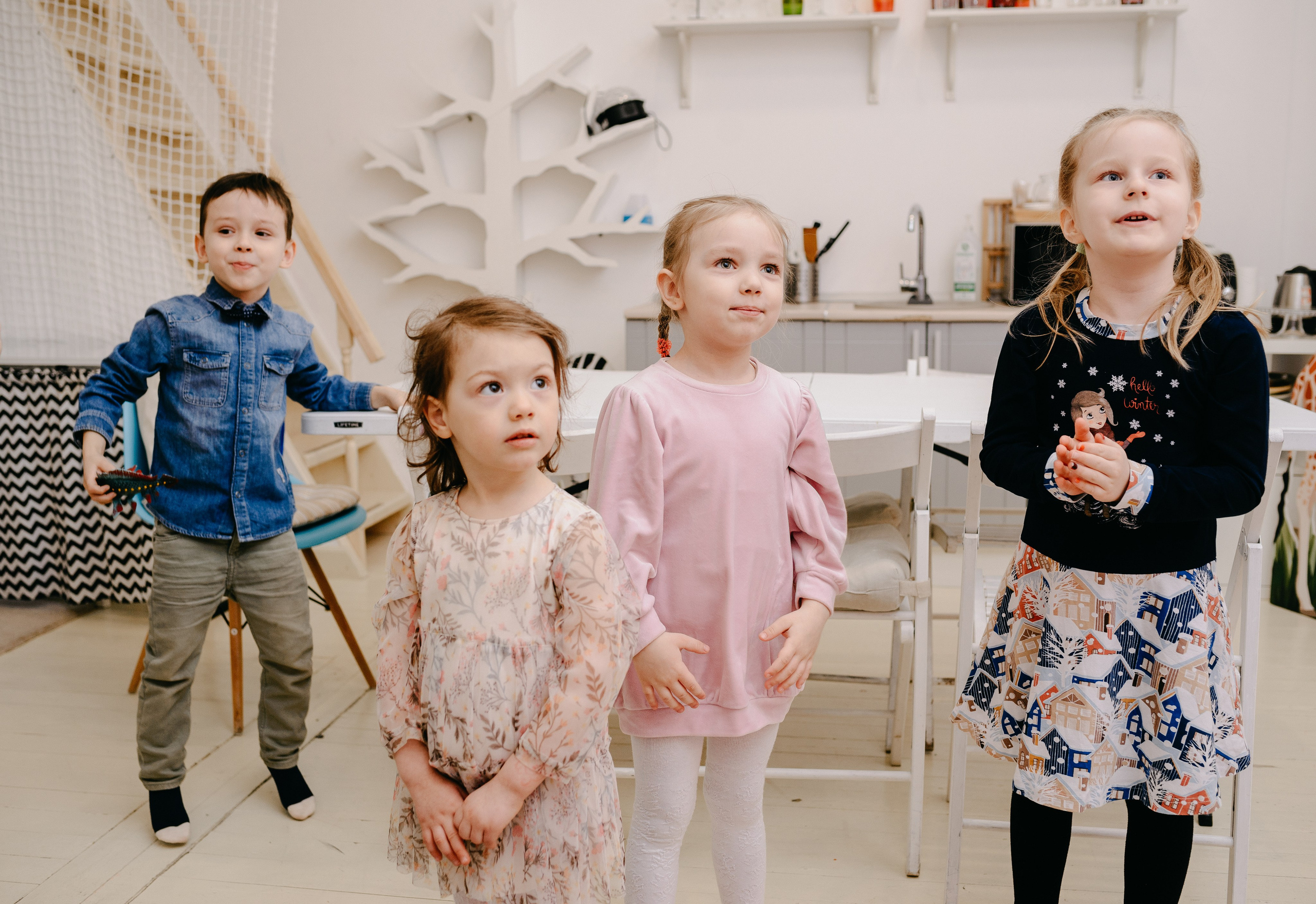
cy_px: 452
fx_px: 1317
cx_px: 639
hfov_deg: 53.1
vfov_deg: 37.9
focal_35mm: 36
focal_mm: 35
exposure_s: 1/160
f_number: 3.2
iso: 400
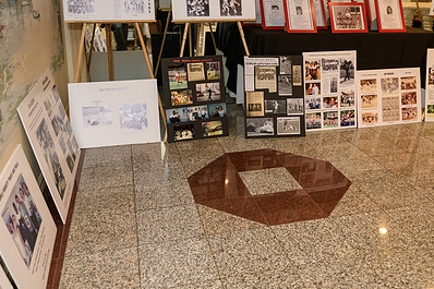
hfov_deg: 54.3
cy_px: 97
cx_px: 245
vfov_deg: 37.4
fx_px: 422
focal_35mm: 35
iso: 1600
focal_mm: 24
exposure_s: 1/125
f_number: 3.2
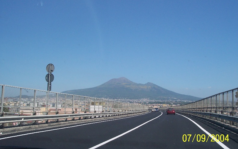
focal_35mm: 41
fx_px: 266
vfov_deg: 31.2
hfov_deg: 48.2
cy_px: 70
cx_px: 120
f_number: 4.8
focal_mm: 8
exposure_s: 1/700
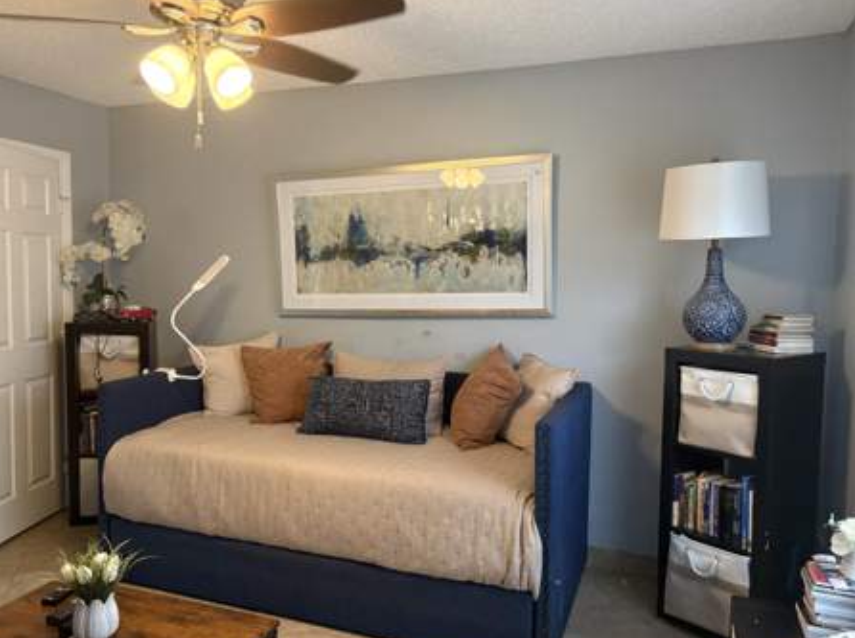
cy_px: 329
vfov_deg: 49.6
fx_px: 690
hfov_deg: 63.5
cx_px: 397
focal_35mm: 28
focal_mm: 5.96
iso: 400
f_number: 1.6
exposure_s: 1/60
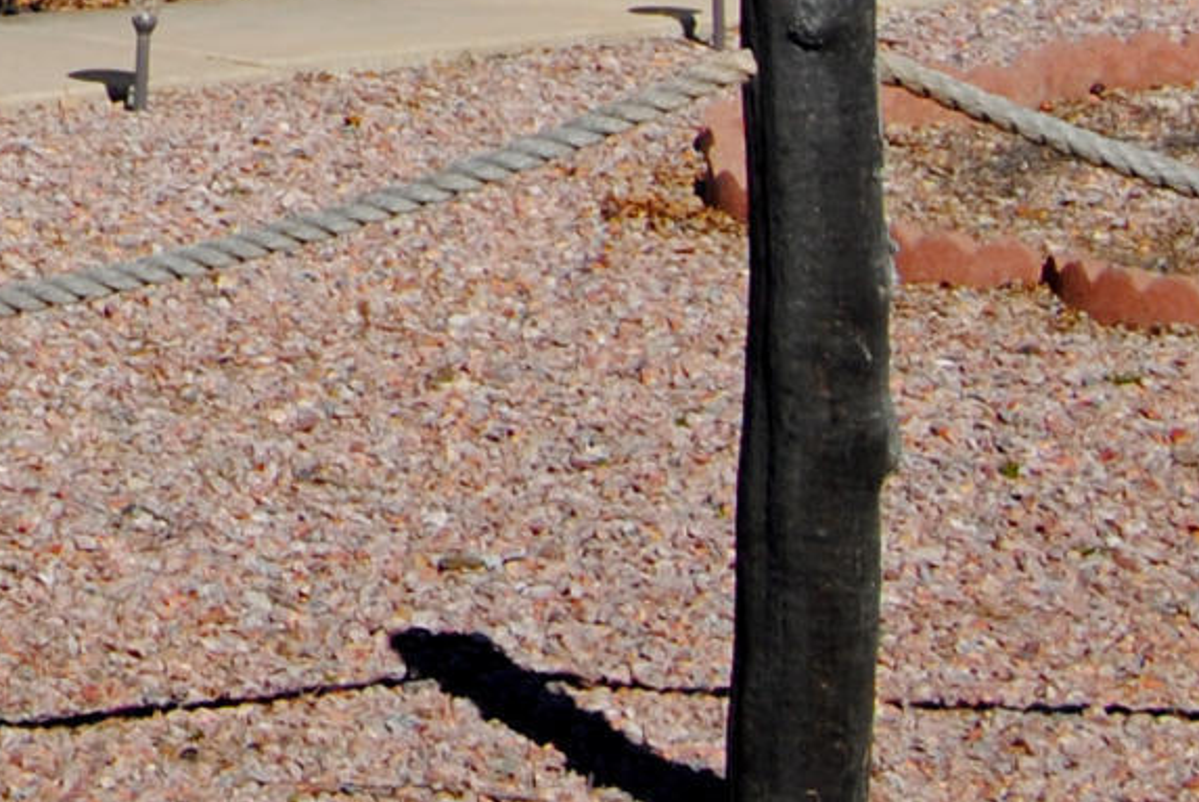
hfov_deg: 8.8
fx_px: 7333
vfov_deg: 6.0
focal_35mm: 220
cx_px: -1228
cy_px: -1164
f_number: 10
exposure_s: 1/400
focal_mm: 28
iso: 100
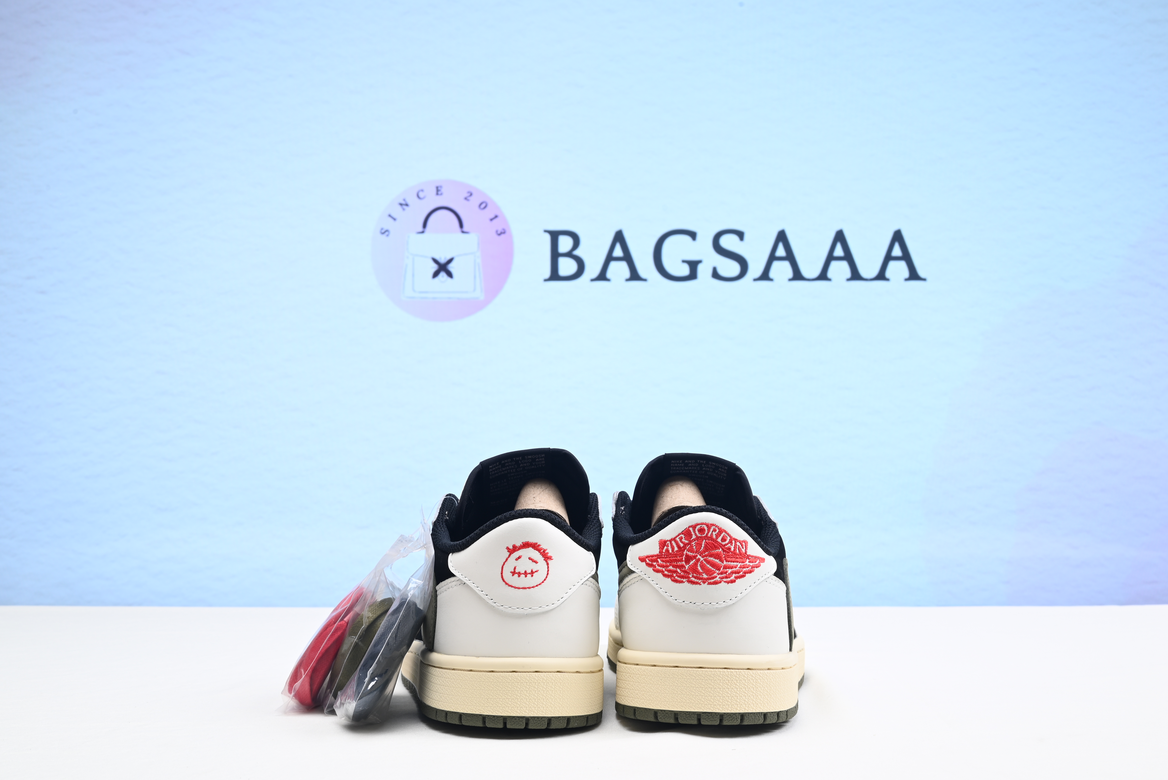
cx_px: 584
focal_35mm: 41
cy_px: 390
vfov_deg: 32.7
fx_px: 1331
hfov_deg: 47.4
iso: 100
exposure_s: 1/2
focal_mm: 41
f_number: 16
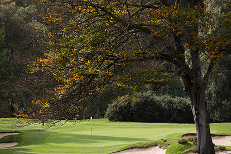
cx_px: 107
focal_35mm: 280
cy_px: 76
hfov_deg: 7.4
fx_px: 1797
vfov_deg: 4.9
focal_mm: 200
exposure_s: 1/2500
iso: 400
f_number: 4
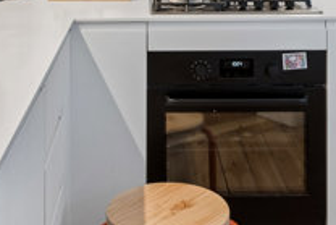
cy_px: -108
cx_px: 157
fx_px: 682
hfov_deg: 27.7
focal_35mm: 73
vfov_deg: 17.0
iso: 160
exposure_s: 1/10
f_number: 8
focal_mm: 19
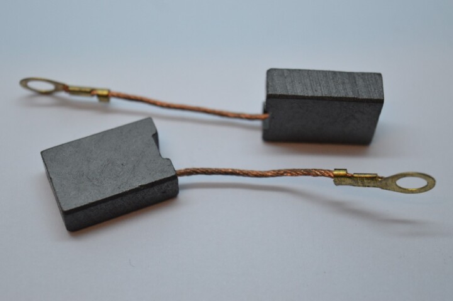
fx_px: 905
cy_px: 150
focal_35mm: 72
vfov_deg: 18.9
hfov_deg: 28.1
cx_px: 226
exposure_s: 1/125
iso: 400
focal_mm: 48
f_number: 5.3
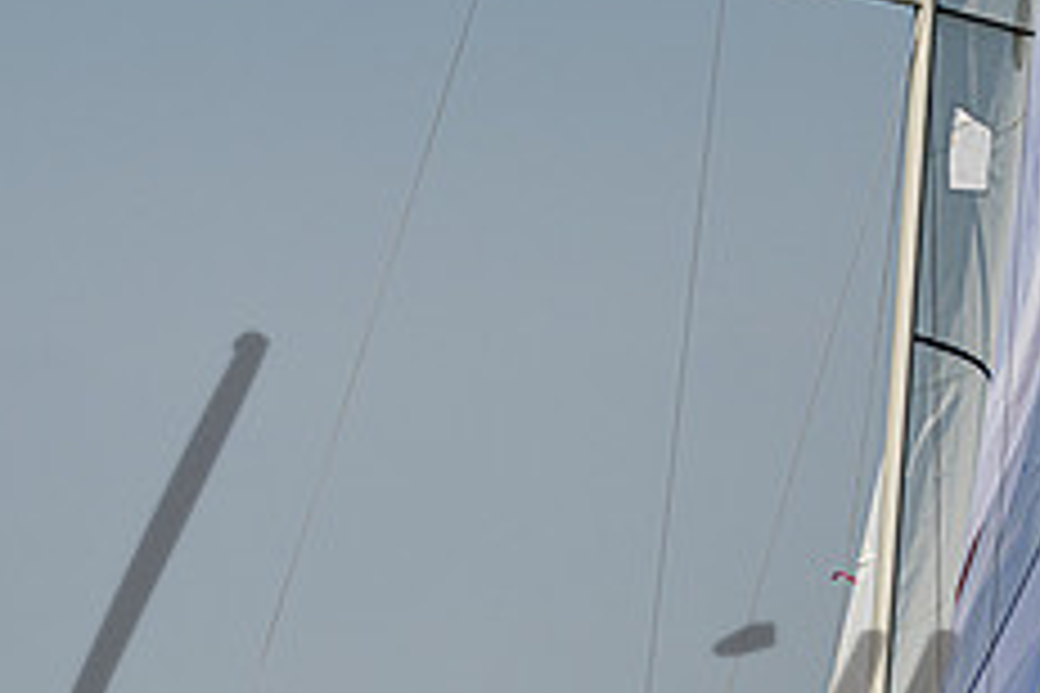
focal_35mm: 298
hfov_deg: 6.9
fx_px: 8608
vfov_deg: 4.6
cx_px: 355
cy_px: 1000
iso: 220
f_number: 4.5
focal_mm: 100
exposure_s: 1/4000
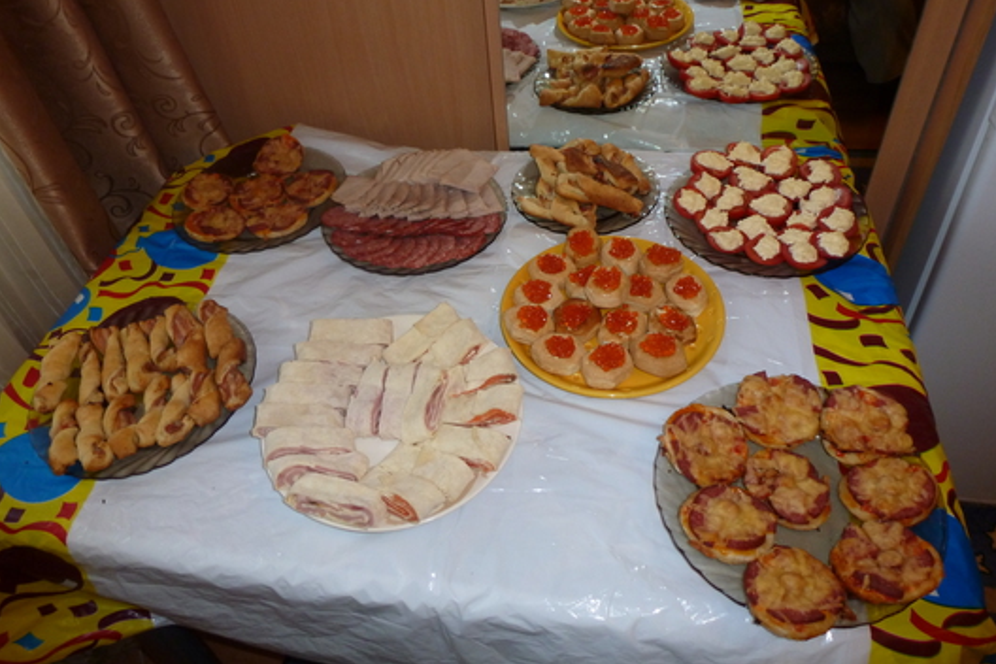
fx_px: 719
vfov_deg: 49.3
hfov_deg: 69.4
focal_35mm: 26
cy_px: 276
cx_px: 489
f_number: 3.3
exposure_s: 1/60
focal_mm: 4.3
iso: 200
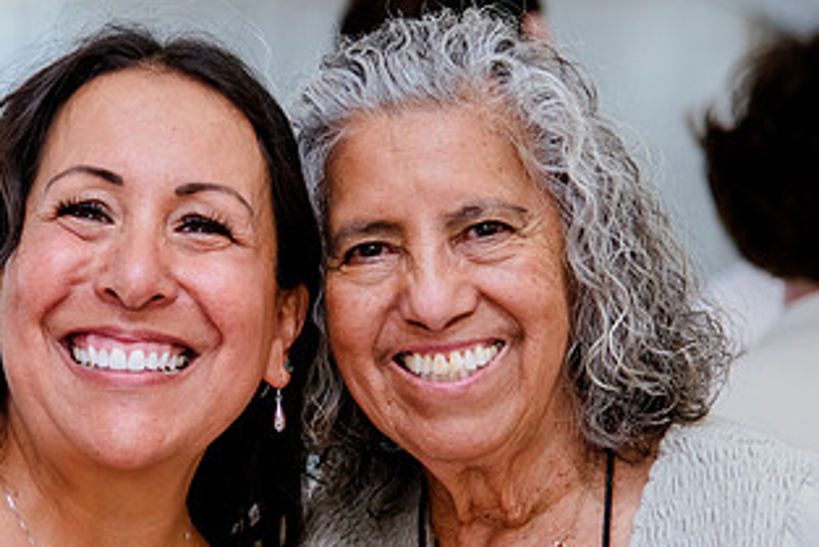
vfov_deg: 7.5
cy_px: 319
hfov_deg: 11.2
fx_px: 4165
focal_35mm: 183
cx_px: 198
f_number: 4
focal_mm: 85
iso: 640
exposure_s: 1/320
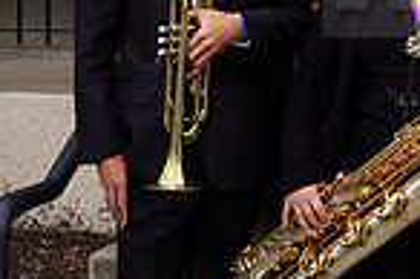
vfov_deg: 7.6
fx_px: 2086
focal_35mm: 179
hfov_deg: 10.6
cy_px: -47
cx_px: 805
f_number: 8
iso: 100
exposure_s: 1/200
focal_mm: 45
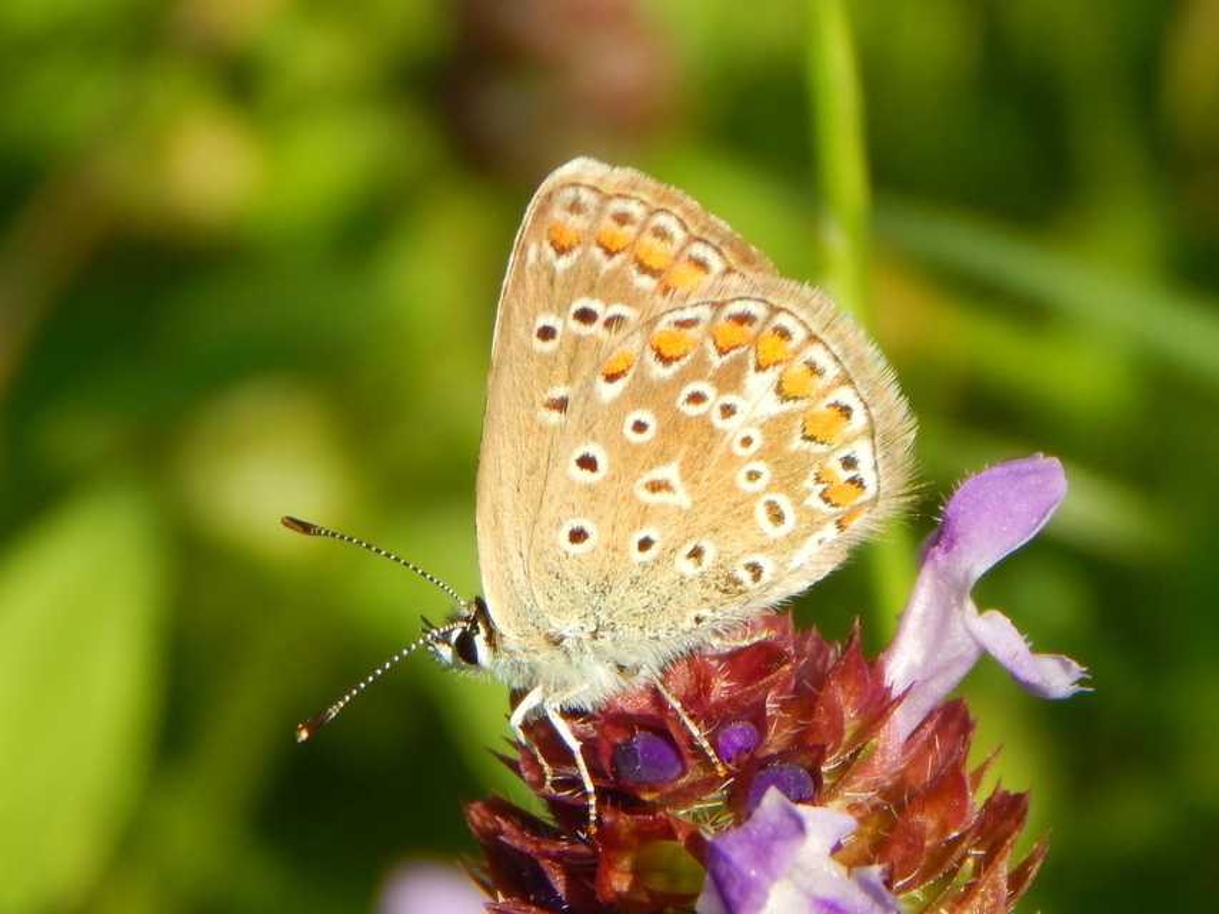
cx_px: 610
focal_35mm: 207
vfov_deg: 7.2
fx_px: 7291
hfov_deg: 9.6
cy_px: 457
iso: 125
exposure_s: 1/400
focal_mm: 37.1
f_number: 5.4
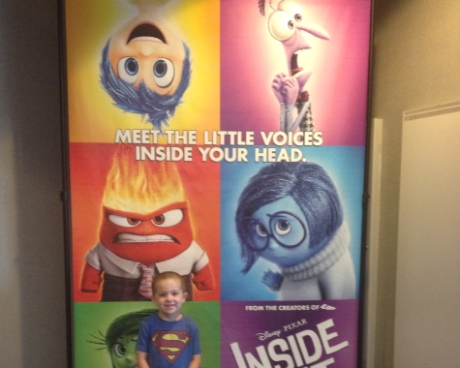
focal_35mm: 46
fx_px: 626
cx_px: 231
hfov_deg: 40.3
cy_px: 288
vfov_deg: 32.0
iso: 320
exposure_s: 1/20
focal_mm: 4.28
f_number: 2.4
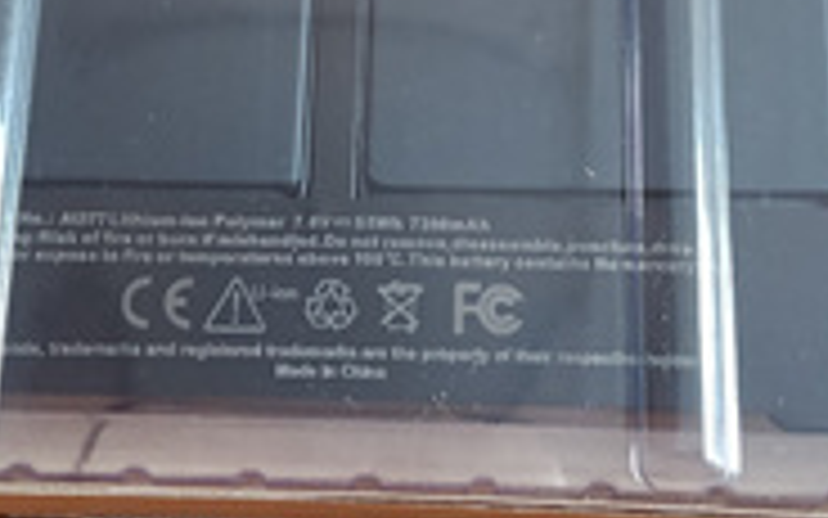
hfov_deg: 24.9
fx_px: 1873
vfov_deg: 15.5
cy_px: 5
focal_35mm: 83
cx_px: 374
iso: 1250
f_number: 1.7
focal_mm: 5.24
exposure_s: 1/50
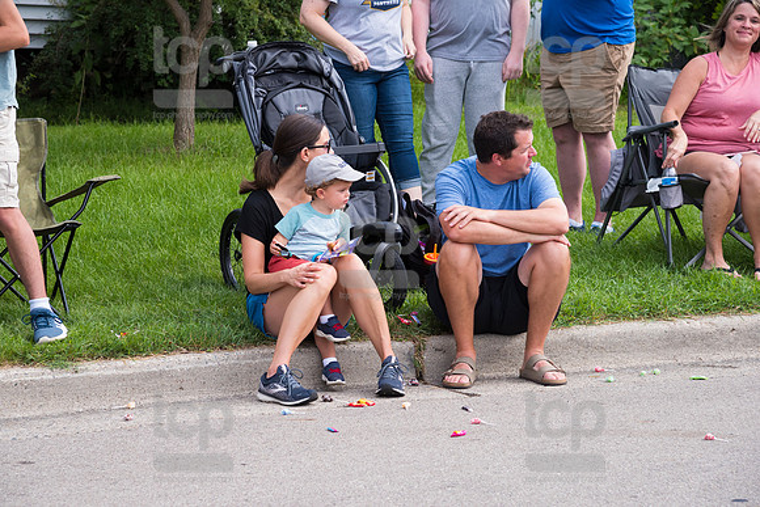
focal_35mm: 120
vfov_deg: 11.4
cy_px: 254
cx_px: 380
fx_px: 2534
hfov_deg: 17.1
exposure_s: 1/500
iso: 500
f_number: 6.3
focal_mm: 120
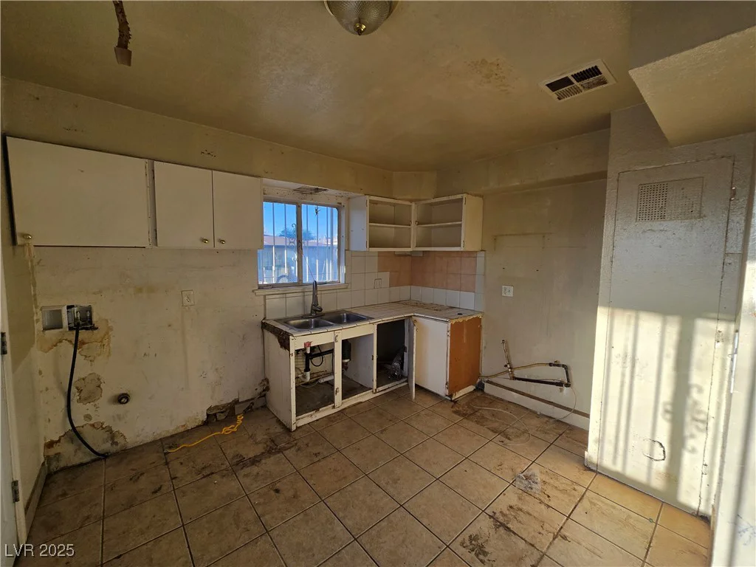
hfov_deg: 106.2
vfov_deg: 89.9
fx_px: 284
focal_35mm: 13
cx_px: 378
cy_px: 284
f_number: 2.2
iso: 50
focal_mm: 2.2
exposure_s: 1/686
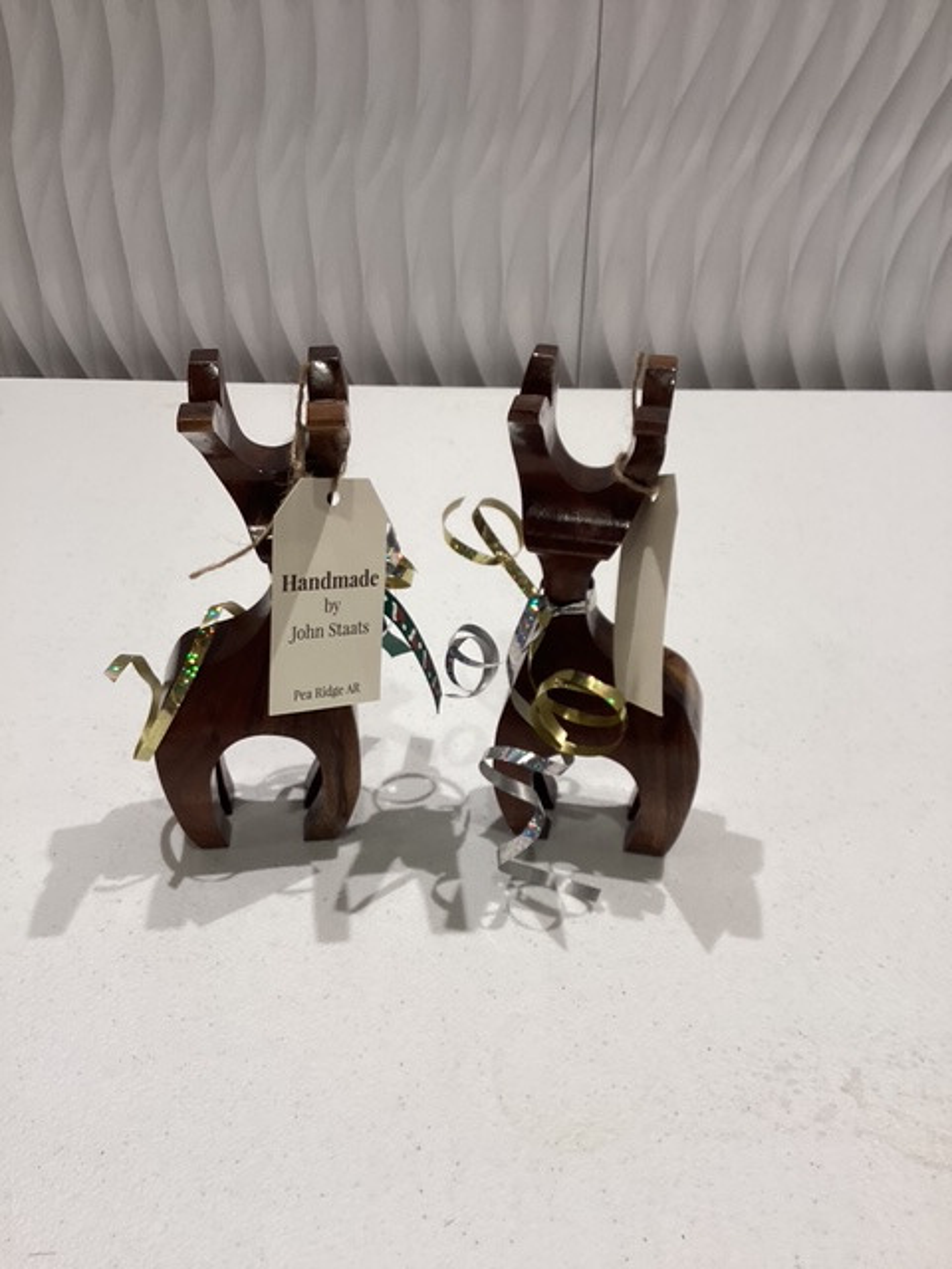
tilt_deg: -36.8
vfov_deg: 58.4
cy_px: 634
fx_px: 1137
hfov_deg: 45.4
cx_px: 476
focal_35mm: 31
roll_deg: -0.2
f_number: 2.4
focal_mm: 3.3
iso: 80
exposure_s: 1/60
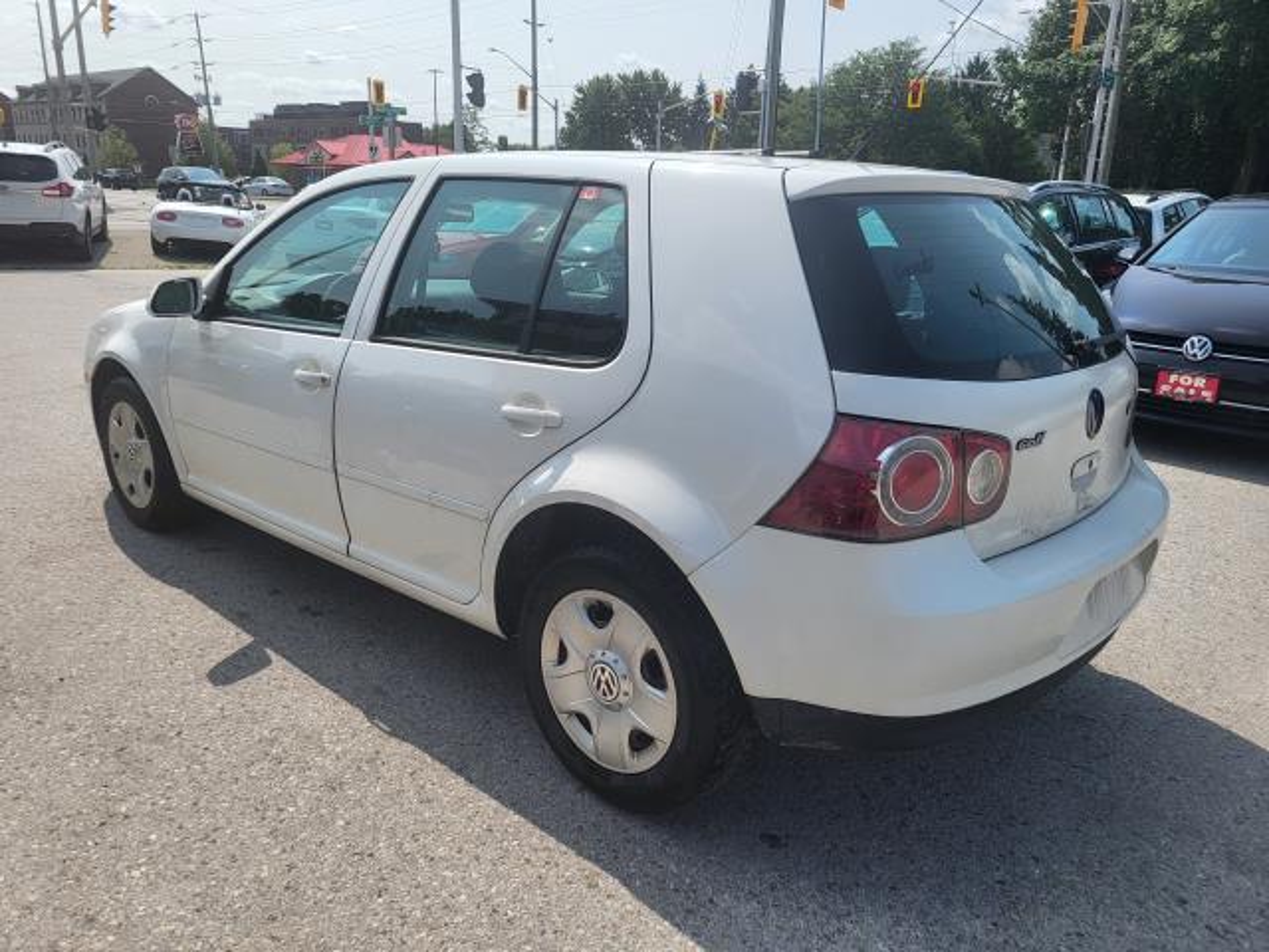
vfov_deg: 53.1
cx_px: 634
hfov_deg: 67.3
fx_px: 953
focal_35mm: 26
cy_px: 476
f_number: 1.8
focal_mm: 5.4
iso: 40
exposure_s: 1/2708
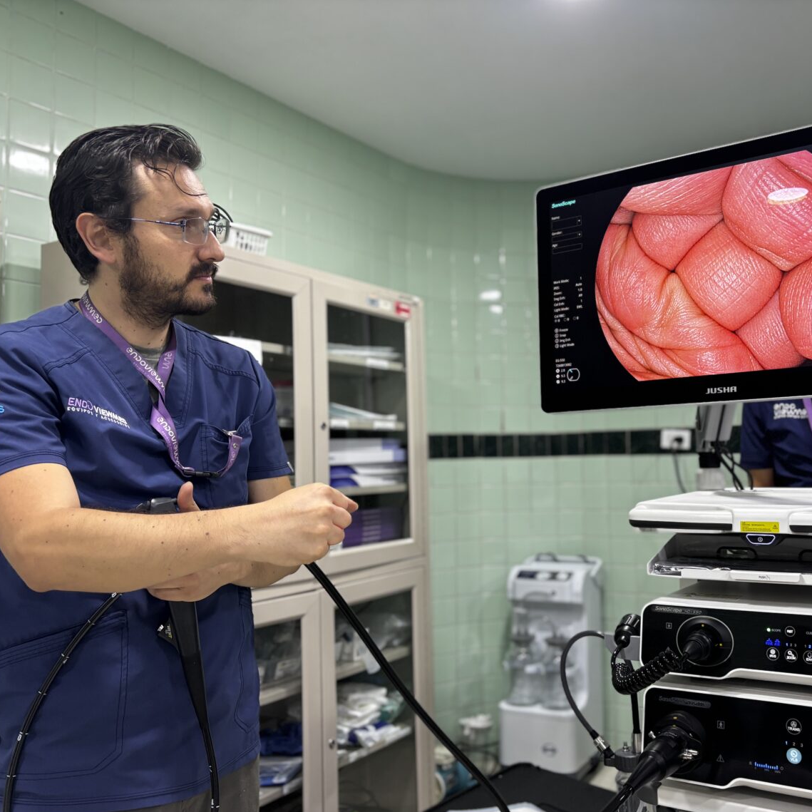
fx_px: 823
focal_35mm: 31
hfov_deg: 51.9
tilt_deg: +4.0
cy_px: 409
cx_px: 518
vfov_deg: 52.5
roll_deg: +1.3
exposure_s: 1/50
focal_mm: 5.96
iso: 160
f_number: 1.6
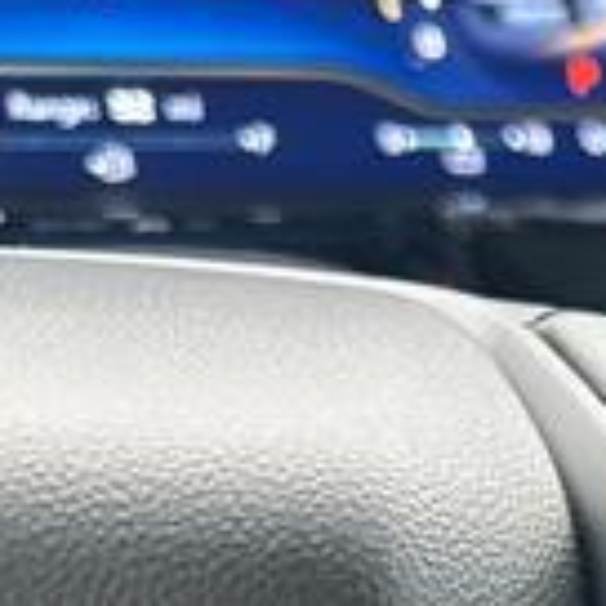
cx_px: 1172
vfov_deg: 16.4
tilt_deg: -35.7
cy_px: 807
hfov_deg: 14.7
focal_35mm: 100
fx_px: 1981
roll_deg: -7.2
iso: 400
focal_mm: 6.86
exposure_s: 1/60
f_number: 1.78
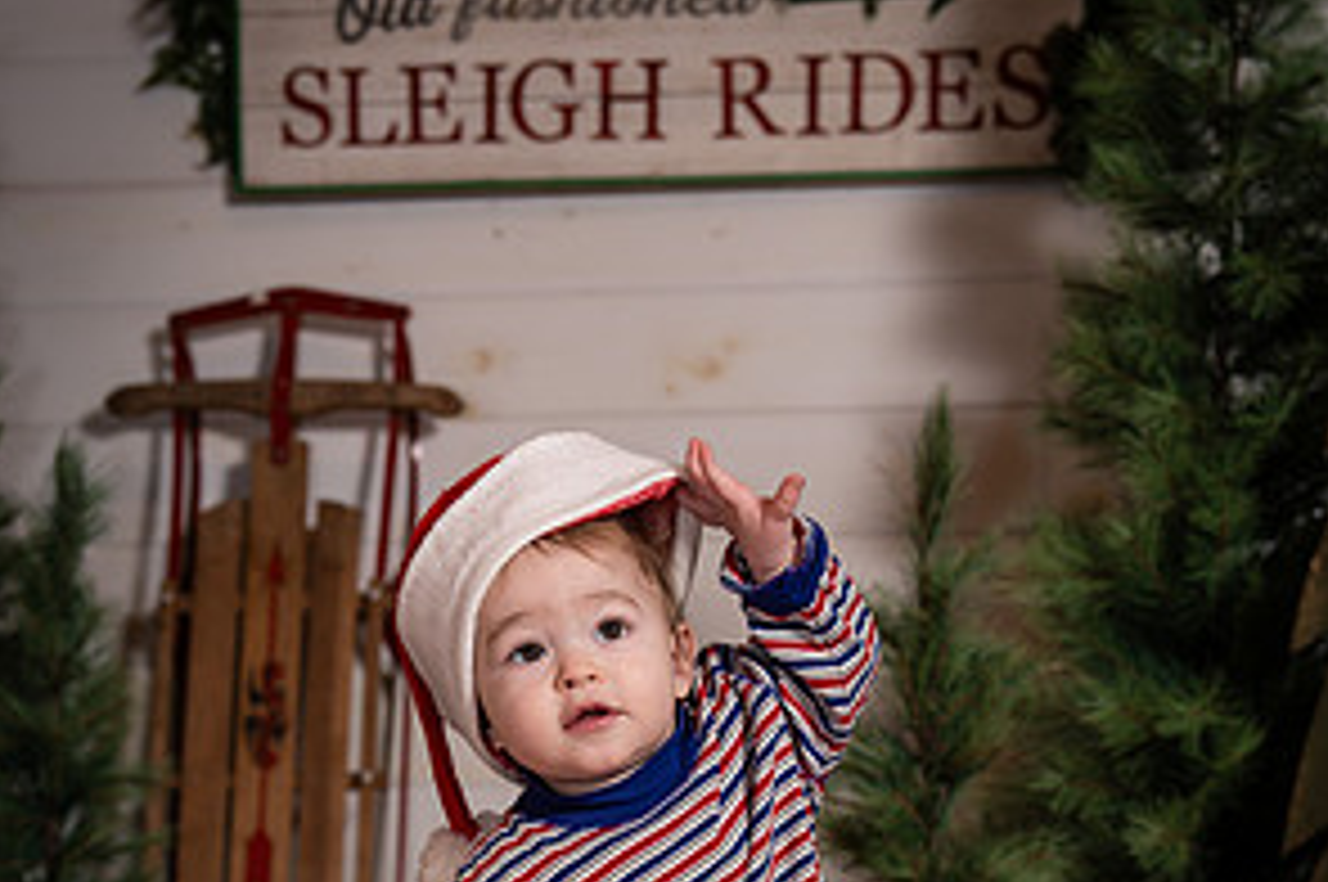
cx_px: 657
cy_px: 864
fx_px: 2027
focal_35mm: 55
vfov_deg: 23.6
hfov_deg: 36.3
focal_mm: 36
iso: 250
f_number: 3.2
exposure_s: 1/250
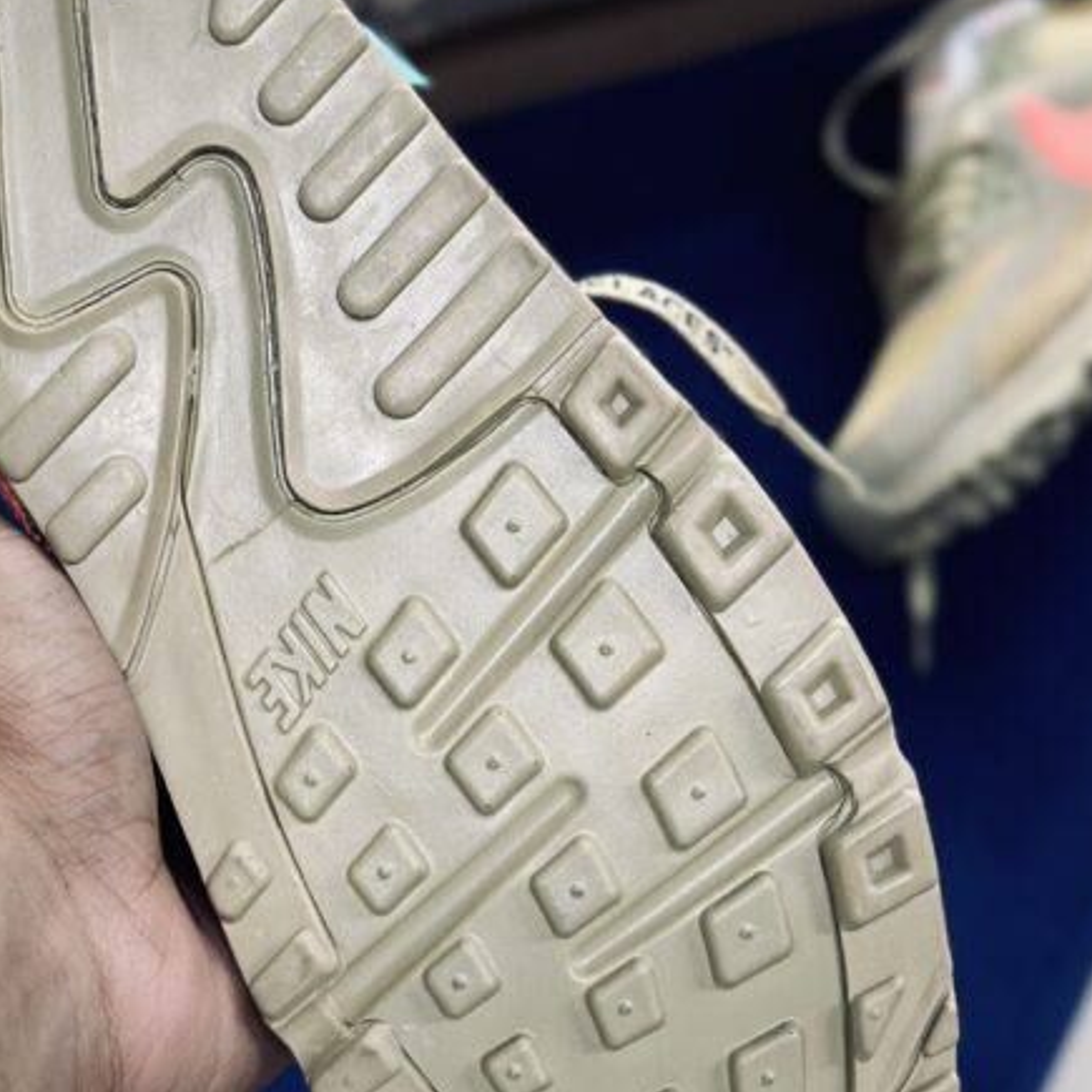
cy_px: 621
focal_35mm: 91
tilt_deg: -59.3
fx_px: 3248
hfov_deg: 19.0
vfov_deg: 19.1
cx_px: 387
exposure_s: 1/100
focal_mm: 6.86
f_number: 1.78
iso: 80
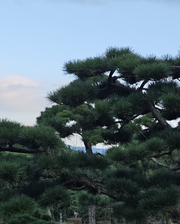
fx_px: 593
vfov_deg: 21.3
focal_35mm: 89
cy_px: 166
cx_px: 149
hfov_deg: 17.1
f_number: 1.6
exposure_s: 1/455
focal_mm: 6.55
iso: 50
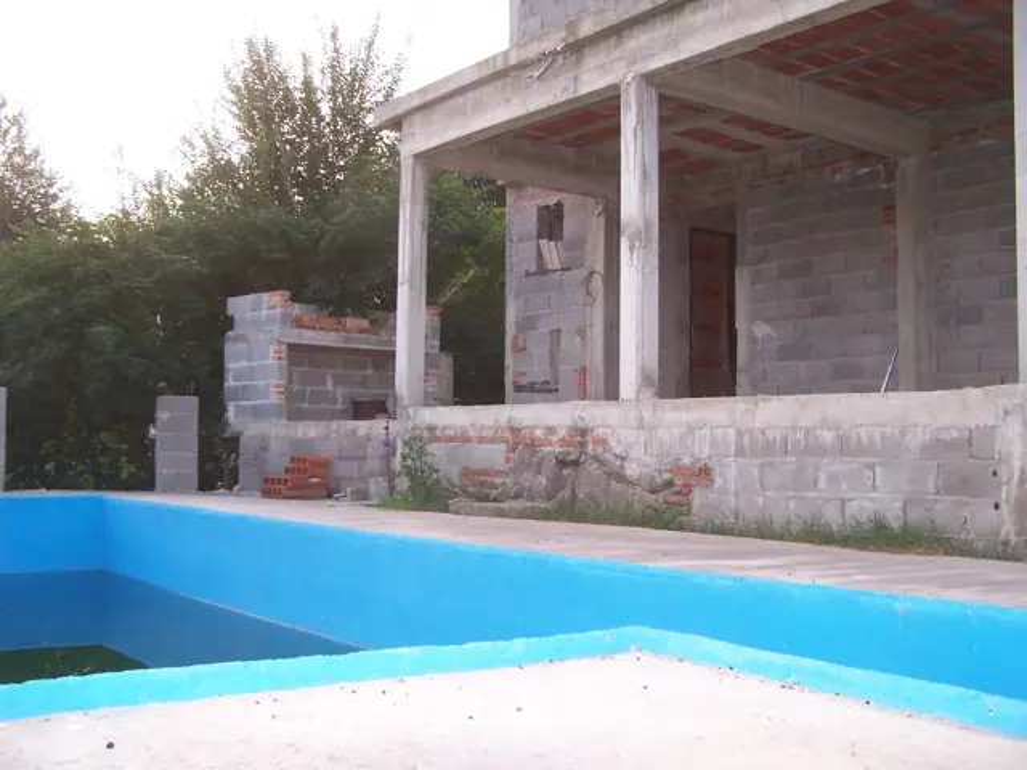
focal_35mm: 38
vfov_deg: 37.7
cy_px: 385
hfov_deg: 49.0
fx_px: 1127
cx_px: 514
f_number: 2.8
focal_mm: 6.3
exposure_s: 1/90
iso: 140
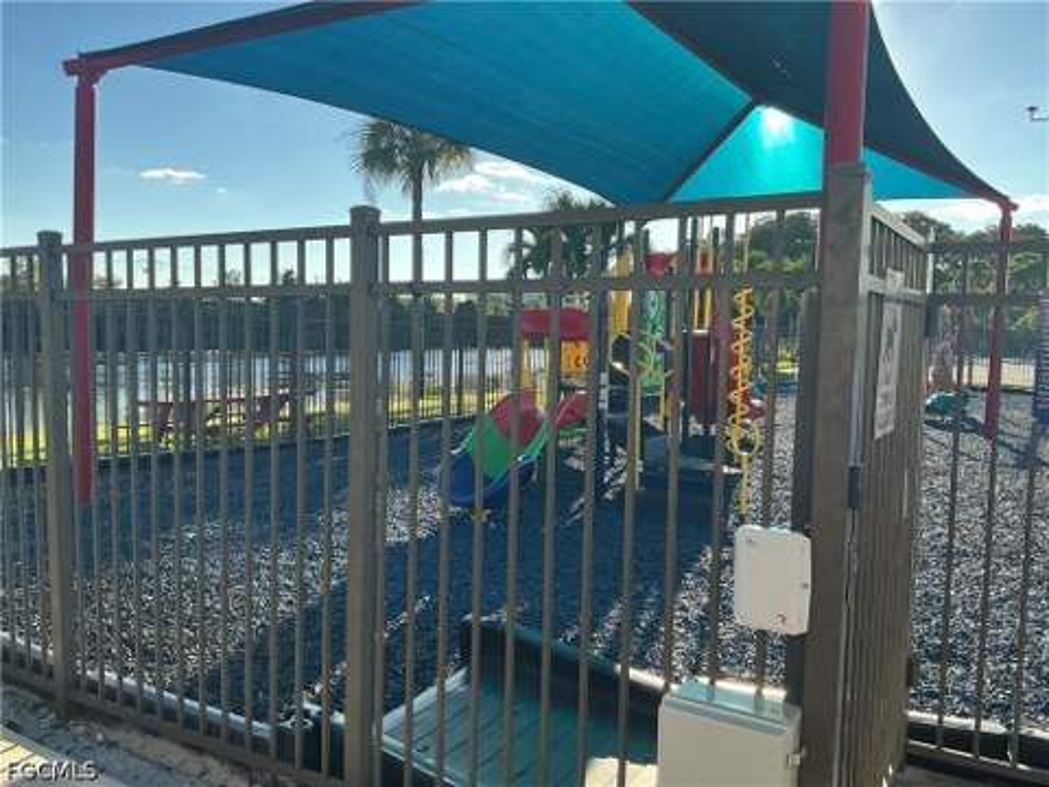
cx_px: 524
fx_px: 879
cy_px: 394
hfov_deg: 61.7
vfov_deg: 48.2
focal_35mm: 29
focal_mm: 3
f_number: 1.8
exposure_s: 1/551
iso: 25
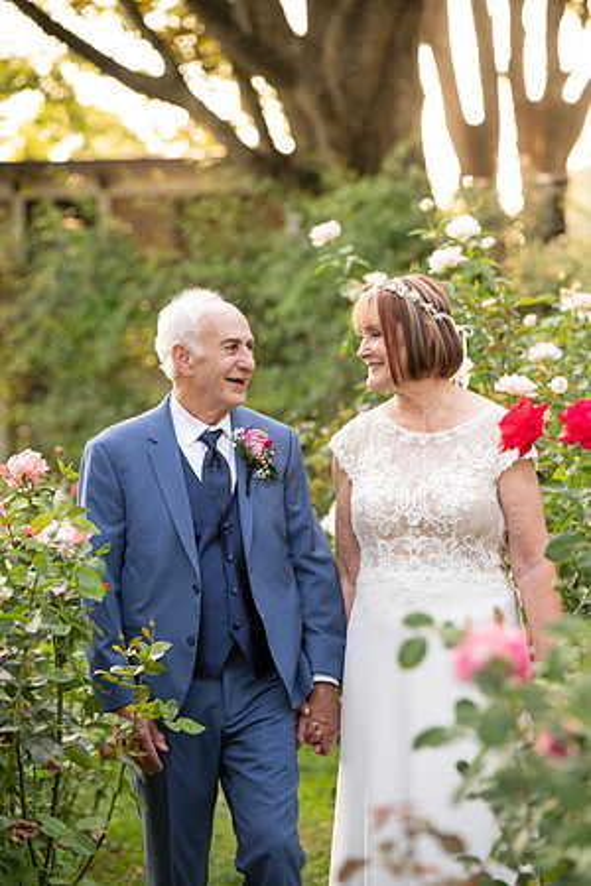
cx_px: 296
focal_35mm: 160
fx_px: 3940
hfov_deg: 8.6
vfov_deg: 12.8
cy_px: 443
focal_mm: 160
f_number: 4.5
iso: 1000
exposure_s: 1/320
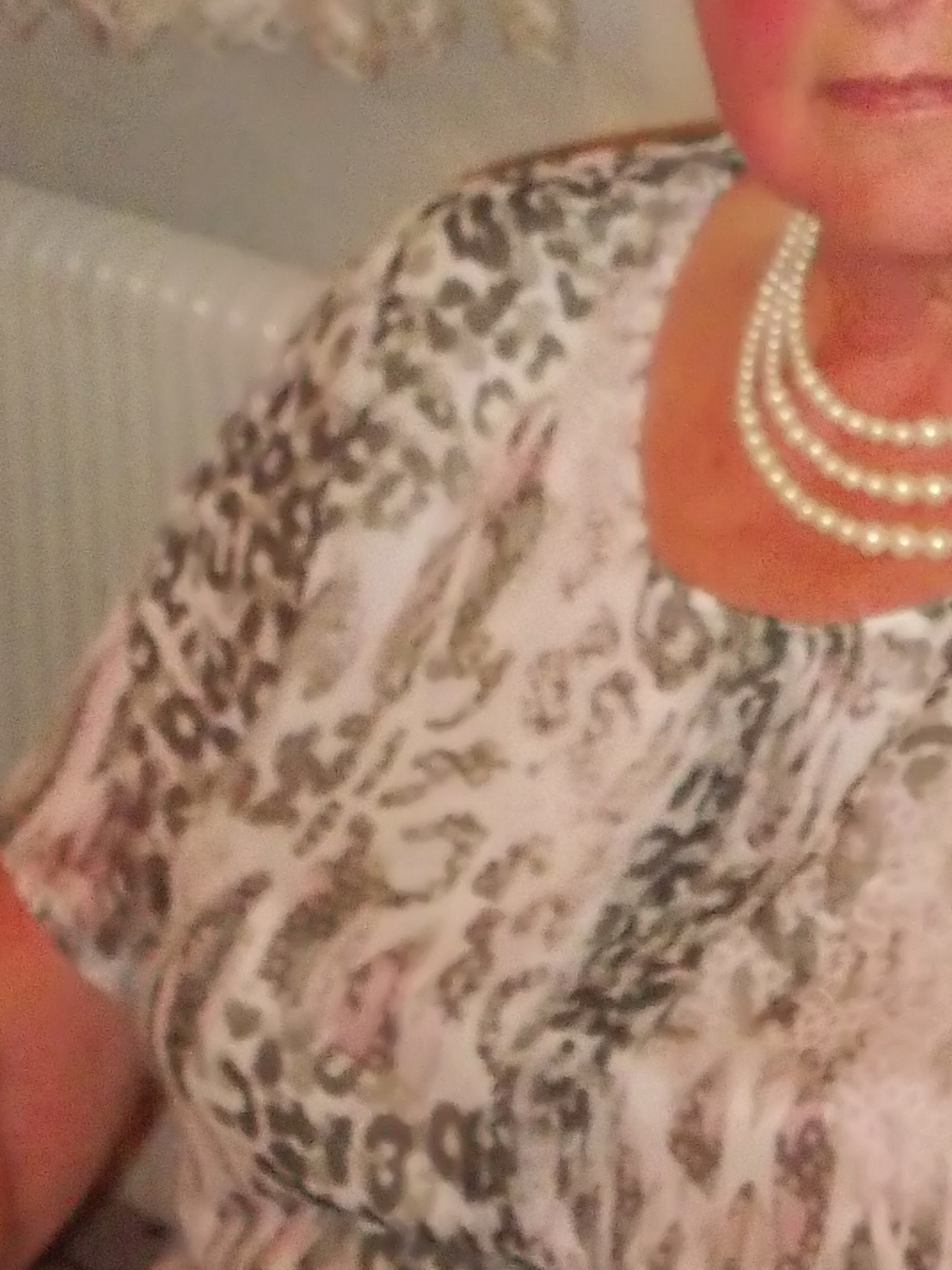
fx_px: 5759
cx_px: 964
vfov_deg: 12.6
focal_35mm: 157
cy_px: 421
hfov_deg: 9.4
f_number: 4.3
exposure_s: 1/60
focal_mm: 10
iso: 800
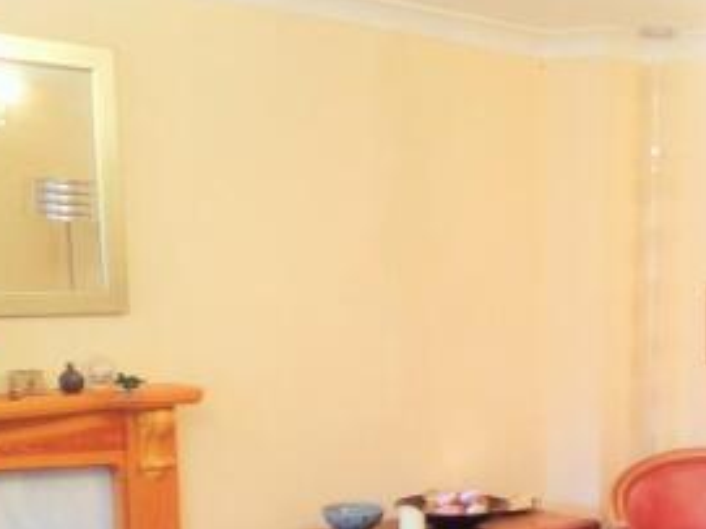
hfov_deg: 26.5
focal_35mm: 71
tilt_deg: -10.7
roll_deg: -2.0
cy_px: 520
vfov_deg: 20.1
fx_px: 1447
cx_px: 640
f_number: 2.4
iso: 64
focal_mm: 4.12
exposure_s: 1/20
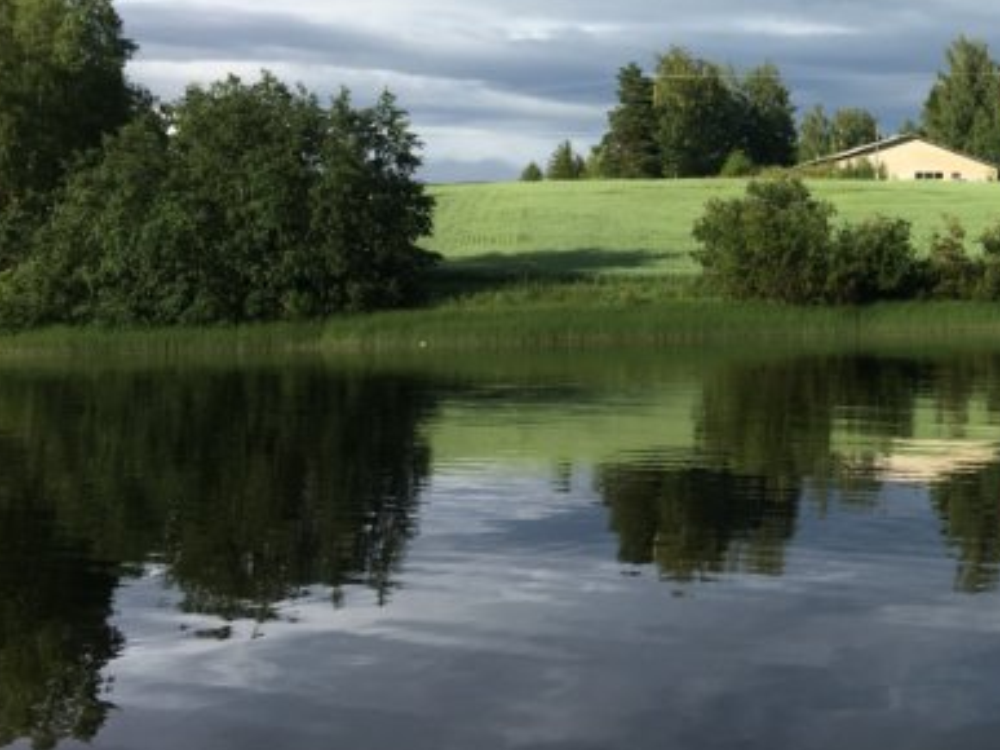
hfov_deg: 30.1
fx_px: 1733
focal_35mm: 60
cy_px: 137
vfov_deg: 24.0
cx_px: 992
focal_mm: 4.15
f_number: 2.2
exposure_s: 1/974
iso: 25
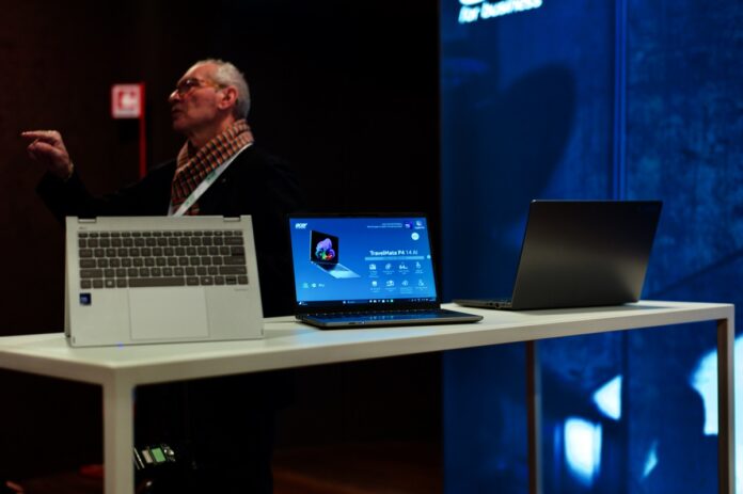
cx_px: 372
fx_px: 1031
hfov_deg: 39.6
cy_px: 247
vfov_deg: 27.0
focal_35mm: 50
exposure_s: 1/45
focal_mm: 50
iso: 800
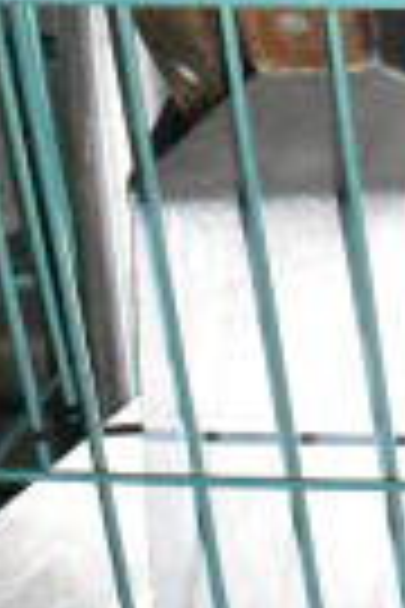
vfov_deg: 13.7
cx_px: 990
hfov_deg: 8.4
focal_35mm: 149
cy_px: 124
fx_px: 2514
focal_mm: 22
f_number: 3.8
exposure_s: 1/30
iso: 25600
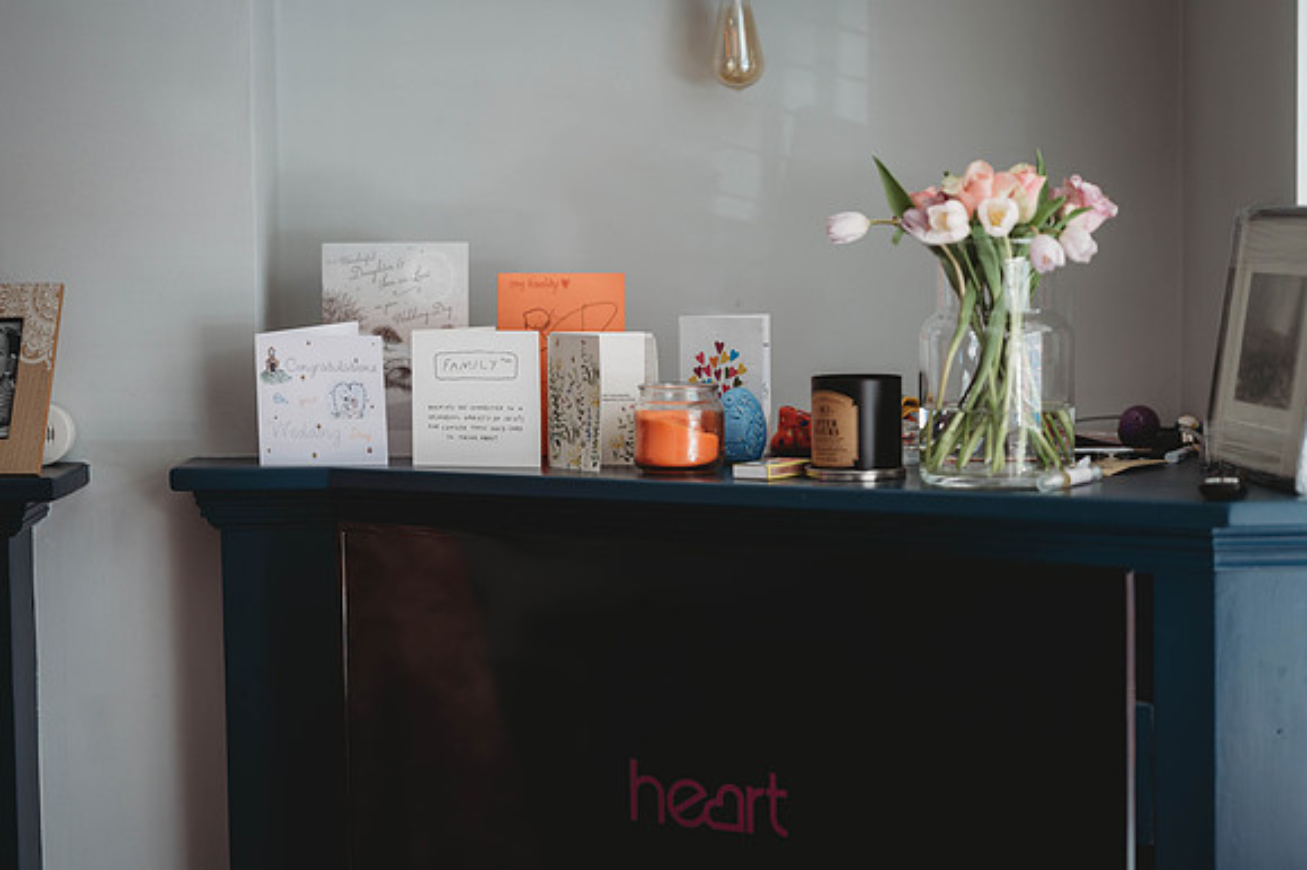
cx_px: 654
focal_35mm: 85
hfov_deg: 23.9
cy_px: 435
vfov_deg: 16.1
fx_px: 3084
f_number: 1.8
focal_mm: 85
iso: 100
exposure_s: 1/250
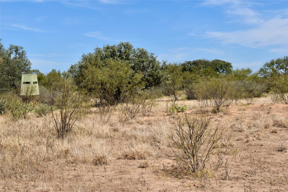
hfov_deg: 36.9
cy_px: 96
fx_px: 432
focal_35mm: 54
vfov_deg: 25.1
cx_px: 144
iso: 100
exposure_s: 1/200
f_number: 14
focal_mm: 36
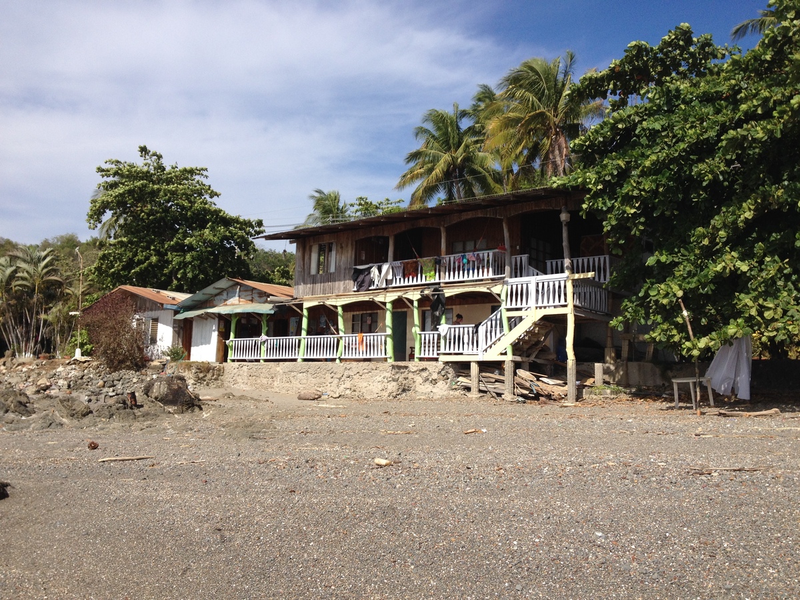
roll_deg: -0.7
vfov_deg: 40.7
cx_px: 400
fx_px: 809
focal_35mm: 35
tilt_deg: +3.5
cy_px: 300
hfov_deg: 52.6
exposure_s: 1/2404
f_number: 2.4
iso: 50
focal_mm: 4.28
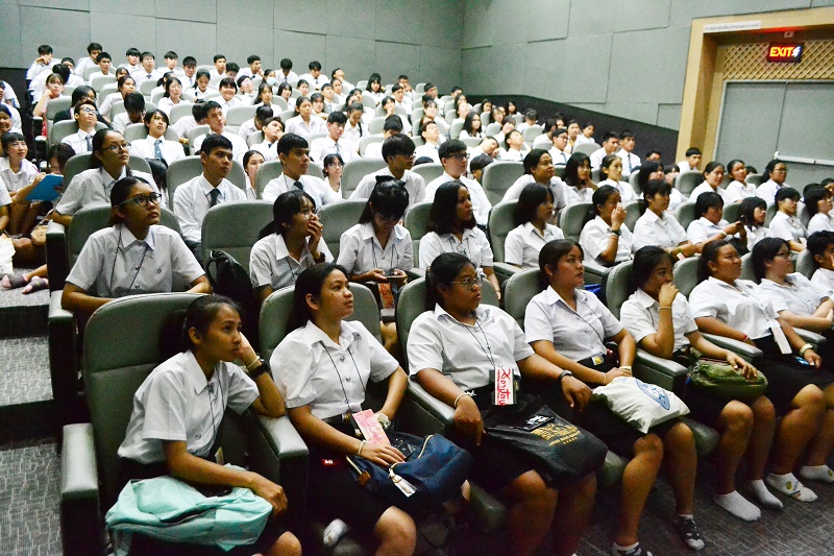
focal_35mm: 27
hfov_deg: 67.4
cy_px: 278
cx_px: 417
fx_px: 625
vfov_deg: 47.9
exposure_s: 1/60
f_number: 4
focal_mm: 18
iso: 6400
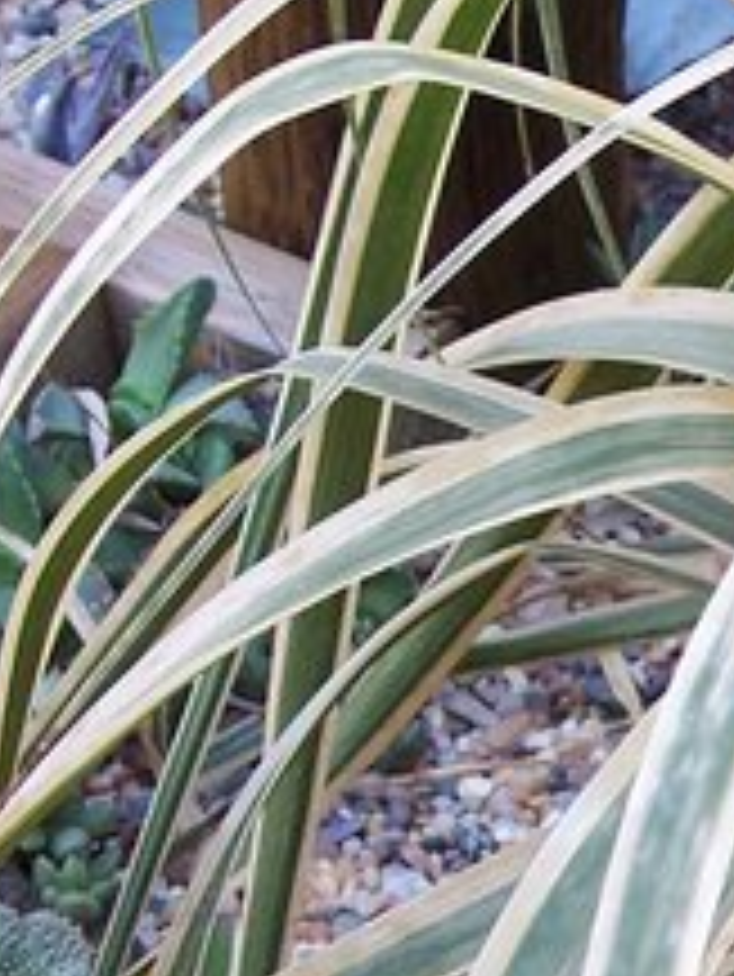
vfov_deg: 13.7
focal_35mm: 144
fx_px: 4067
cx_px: 946
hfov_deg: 10.1
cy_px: 603
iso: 100
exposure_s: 1/45
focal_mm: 8
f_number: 3.4
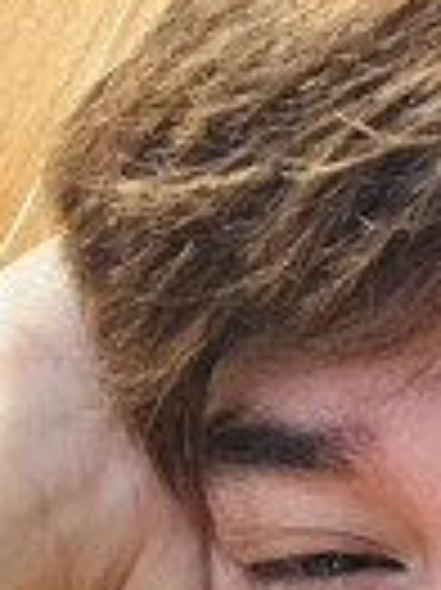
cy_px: 689
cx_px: 670
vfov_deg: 16.2
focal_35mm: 117
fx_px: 1991
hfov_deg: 12.0
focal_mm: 2.69
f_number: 1.9
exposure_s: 1/24
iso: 640
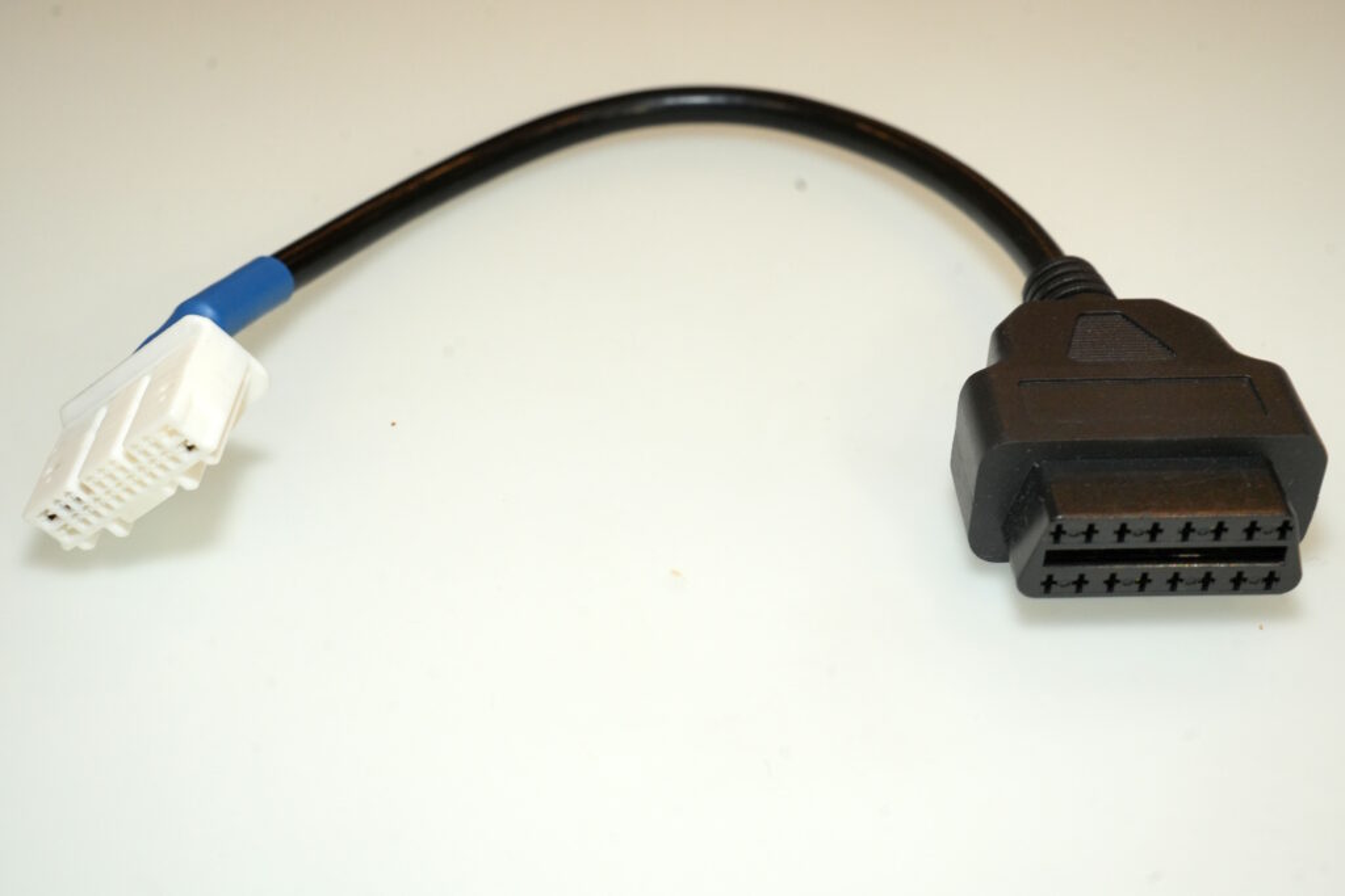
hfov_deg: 45.4
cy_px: 448
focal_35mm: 43
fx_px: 1607
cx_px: 672
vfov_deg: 31.2
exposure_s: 1/60
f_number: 10
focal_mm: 43
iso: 1250
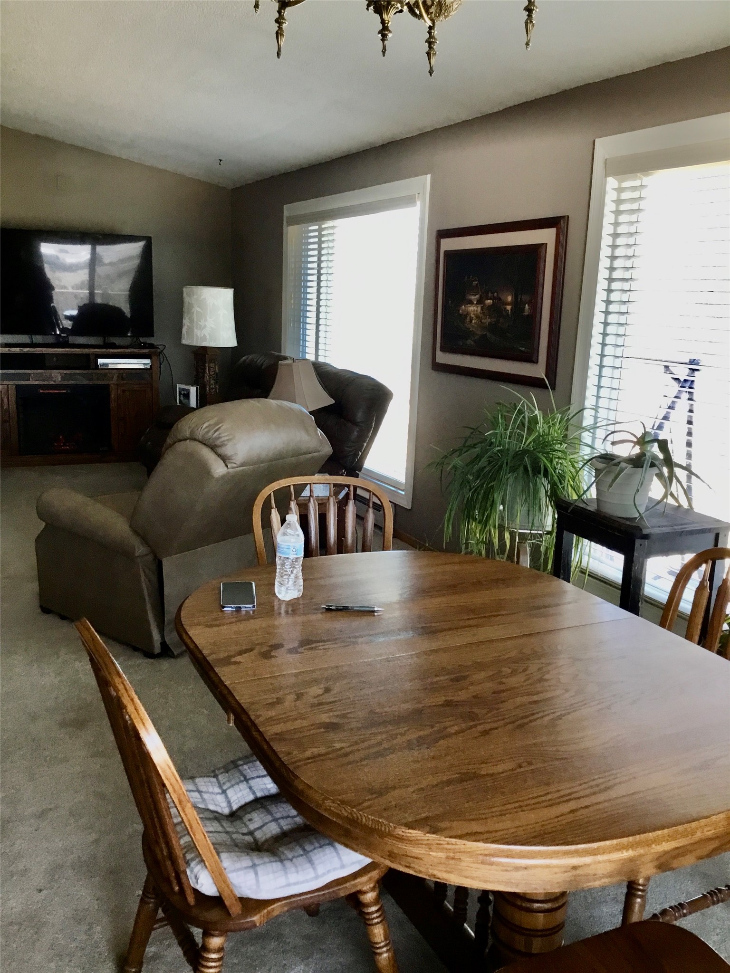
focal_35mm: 31
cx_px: 365
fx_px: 872
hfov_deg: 45.4
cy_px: 486
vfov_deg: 58.4
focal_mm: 3.3
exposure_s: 1/30
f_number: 2.4
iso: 40
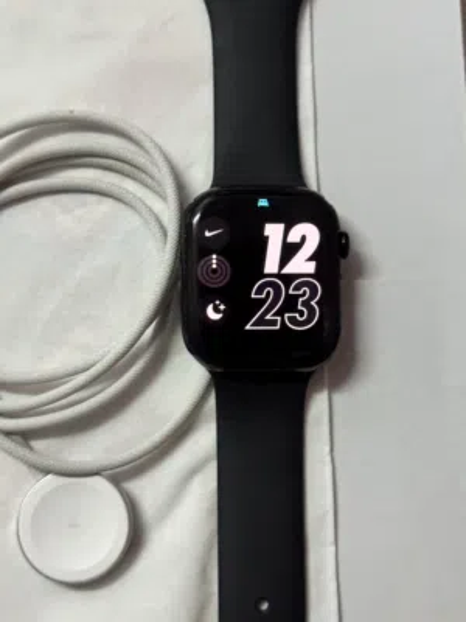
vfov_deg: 39.7
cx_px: 233
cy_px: 311
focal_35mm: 48
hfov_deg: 30.3
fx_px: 862
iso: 250
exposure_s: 1/33
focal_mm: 6.76
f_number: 1.78
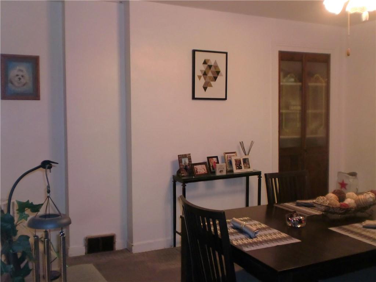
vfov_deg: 40.7
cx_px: 188
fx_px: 380
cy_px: 141
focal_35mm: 35
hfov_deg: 52.6
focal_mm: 6.3
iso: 400
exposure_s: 1/30
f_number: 3.1
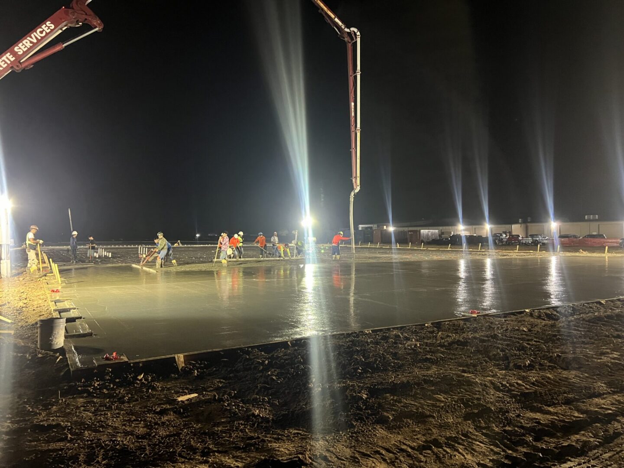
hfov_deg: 67.3
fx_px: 469
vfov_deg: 53.1
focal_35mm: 26
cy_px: 234
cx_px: 312
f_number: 1.5
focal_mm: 5.7
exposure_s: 1/40
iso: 500
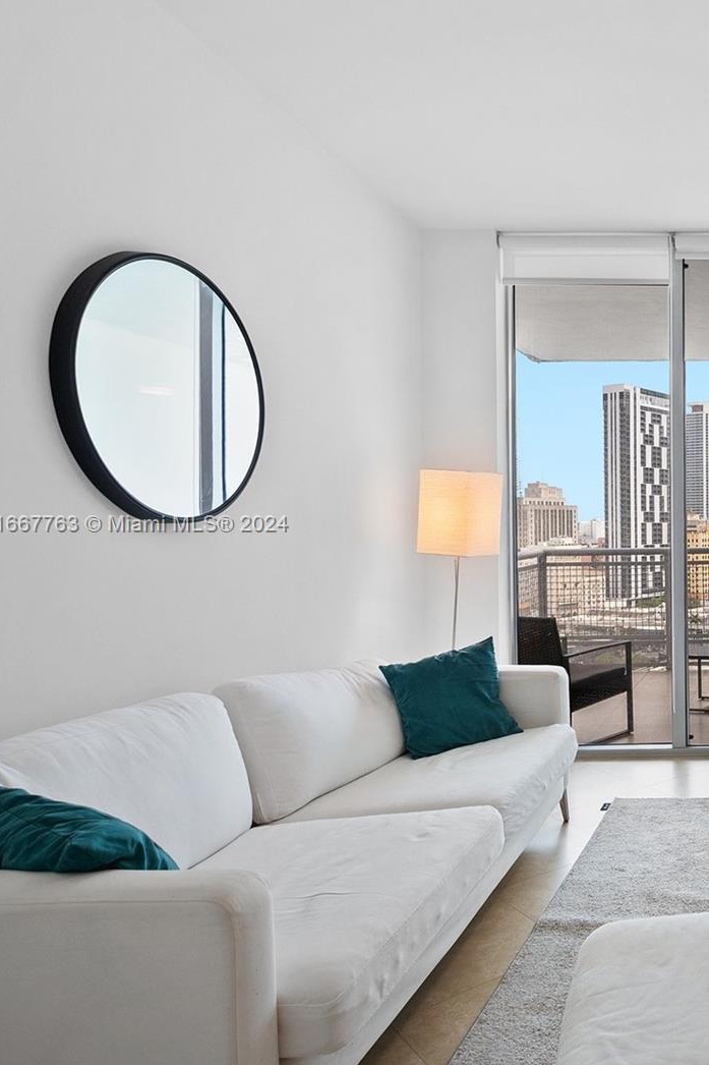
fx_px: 768
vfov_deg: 69.4
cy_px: 525
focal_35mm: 26
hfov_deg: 40.3
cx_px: 776
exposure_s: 1/40
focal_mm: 11.5
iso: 200
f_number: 8
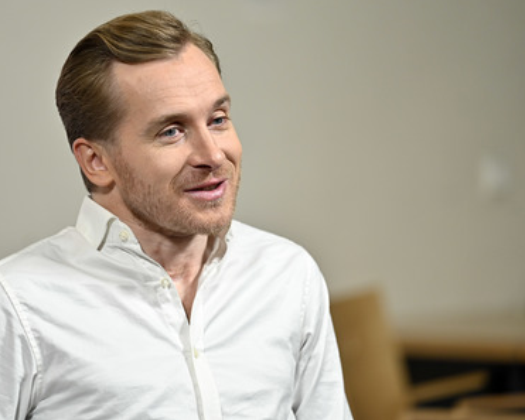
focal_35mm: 228
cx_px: 223
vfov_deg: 6.8
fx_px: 3544
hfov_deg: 8.5
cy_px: 209
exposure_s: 1/640
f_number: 2.8
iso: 1000
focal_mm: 200
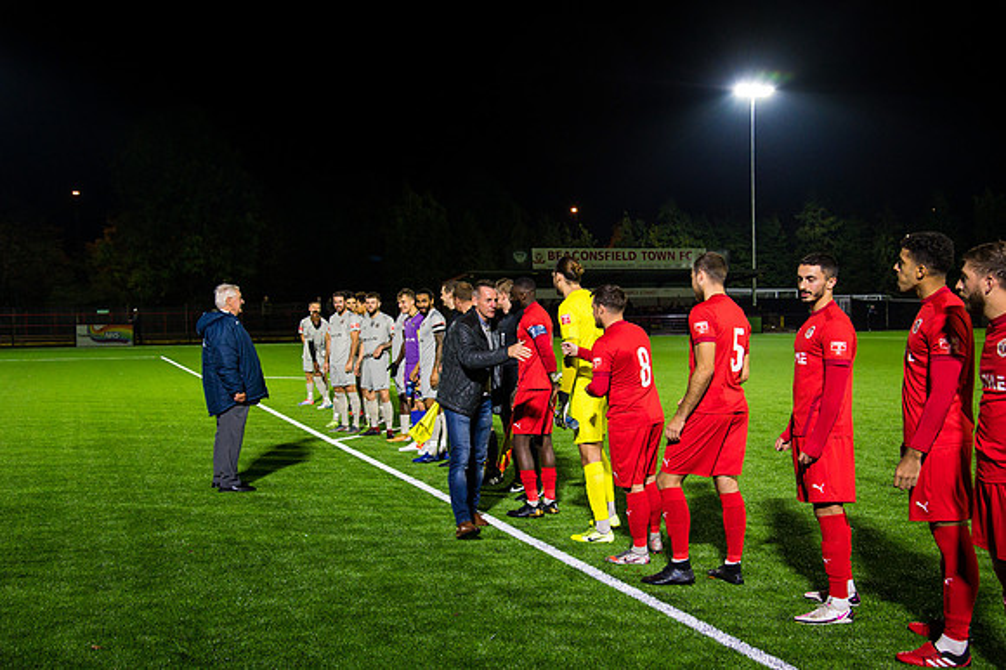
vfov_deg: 35.0
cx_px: 503
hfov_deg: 50.7
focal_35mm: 38
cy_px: 335
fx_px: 1061
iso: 4000
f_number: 4.5
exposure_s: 1/100
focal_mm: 38
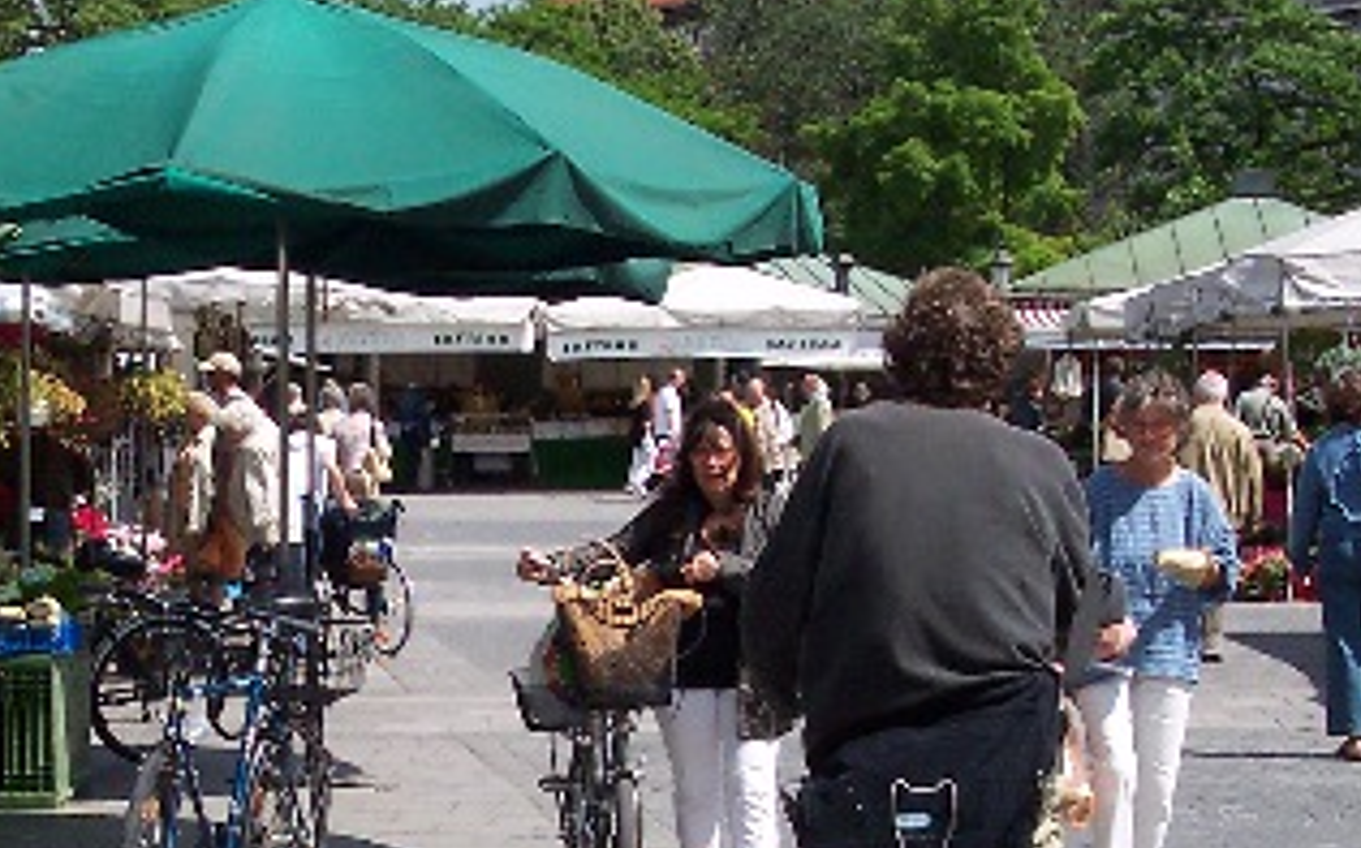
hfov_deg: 20.3
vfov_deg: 12.8
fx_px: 3781
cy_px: 607
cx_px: 366
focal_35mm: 102
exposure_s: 1/700
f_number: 4.8
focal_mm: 8
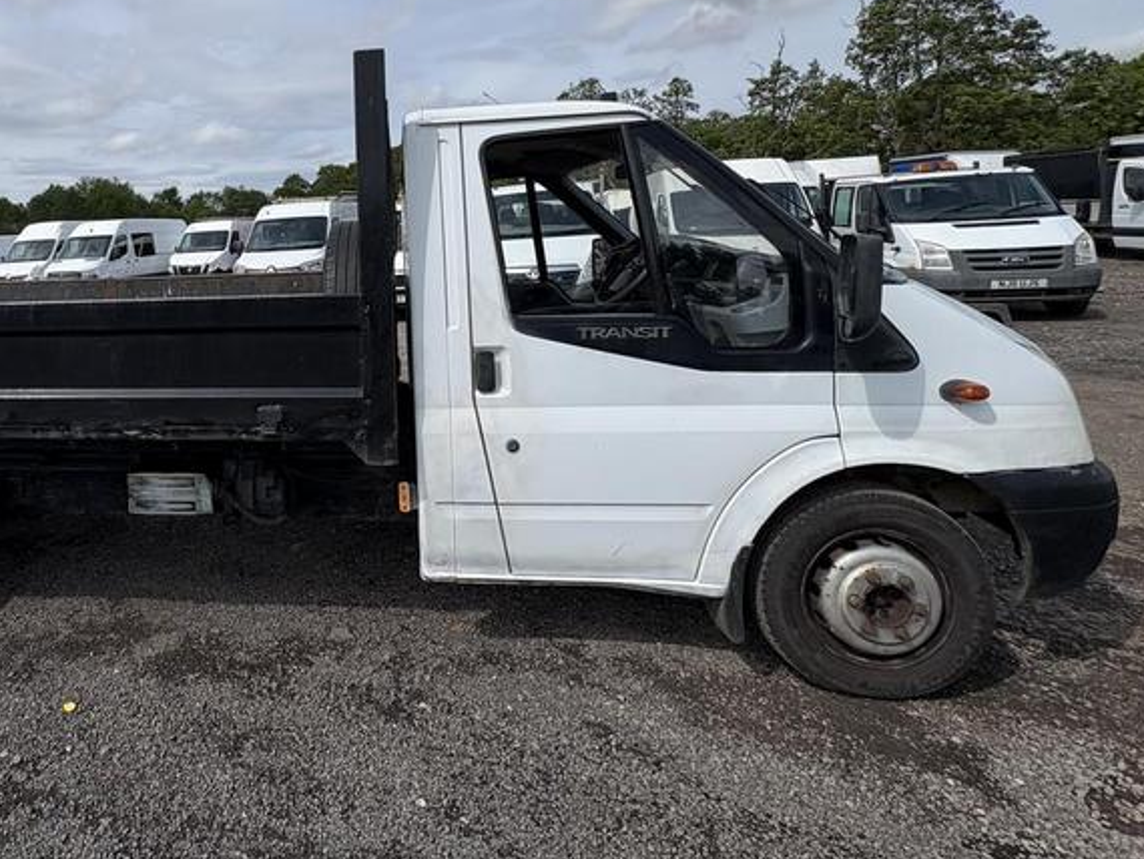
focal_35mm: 22
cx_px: 287
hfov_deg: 71.2
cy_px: 257
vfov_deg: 59.1
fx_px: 727
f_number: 2.2
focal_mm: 2.22
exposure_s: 1/2874
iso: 50
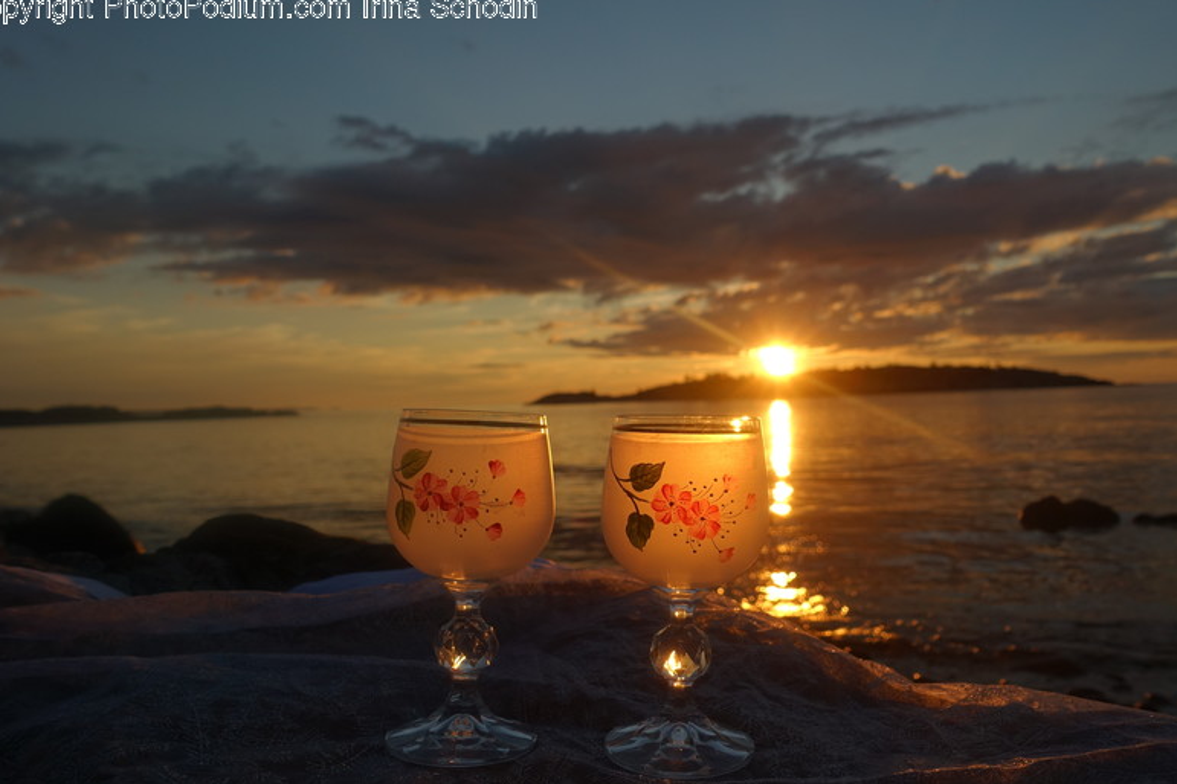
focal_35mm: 28
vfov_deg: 46.3
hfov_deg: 65.3
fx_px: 915
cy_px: 429
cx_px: 650
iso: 125
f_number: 4
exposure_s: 1/160
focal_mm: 8.8
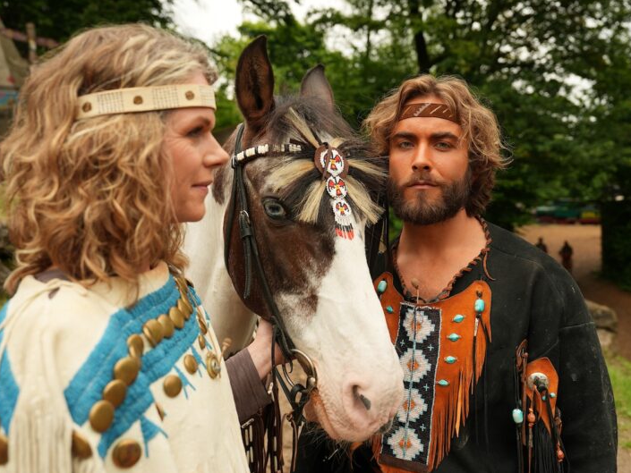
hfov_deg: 51.3
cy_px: 238
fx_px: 656
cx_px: 307
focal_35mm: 36
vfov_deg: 39.7
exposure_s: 1/320
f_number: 4
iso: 80
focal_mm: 33
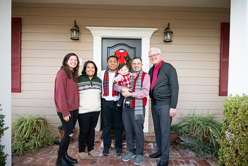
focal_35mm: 24
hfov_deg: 73.7
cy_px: 83
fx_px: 165
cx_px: 124
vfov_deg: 53.2
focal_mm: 24
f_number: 4
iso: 400
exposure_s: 1/125
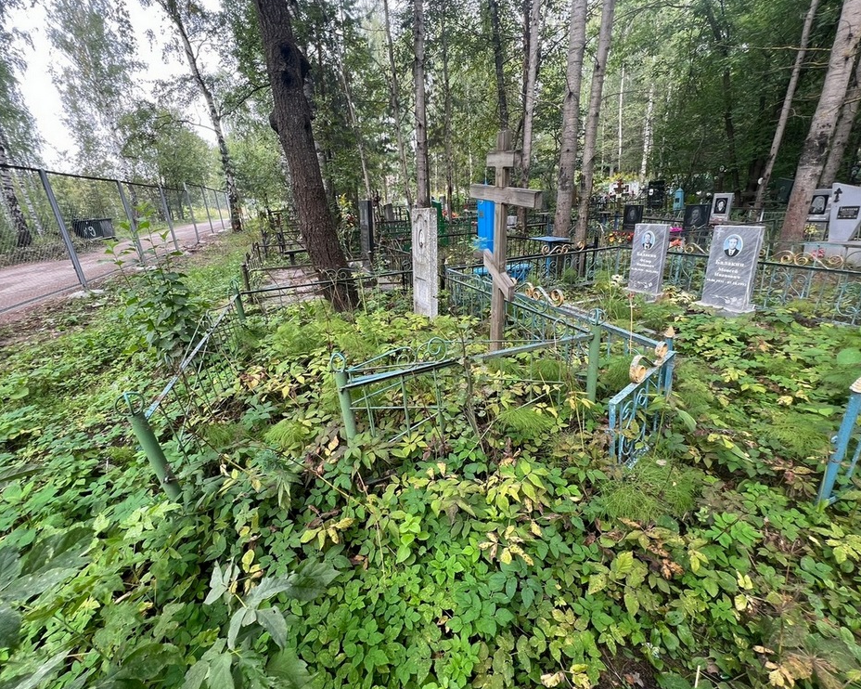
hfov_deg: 100.7
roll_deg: +0.5
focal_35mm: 14
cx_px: 415
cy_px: 339
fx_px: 357
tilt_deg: -21.0
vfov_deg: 88.0
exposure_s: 1/99
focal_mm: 1.57
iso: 40
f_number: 1.8
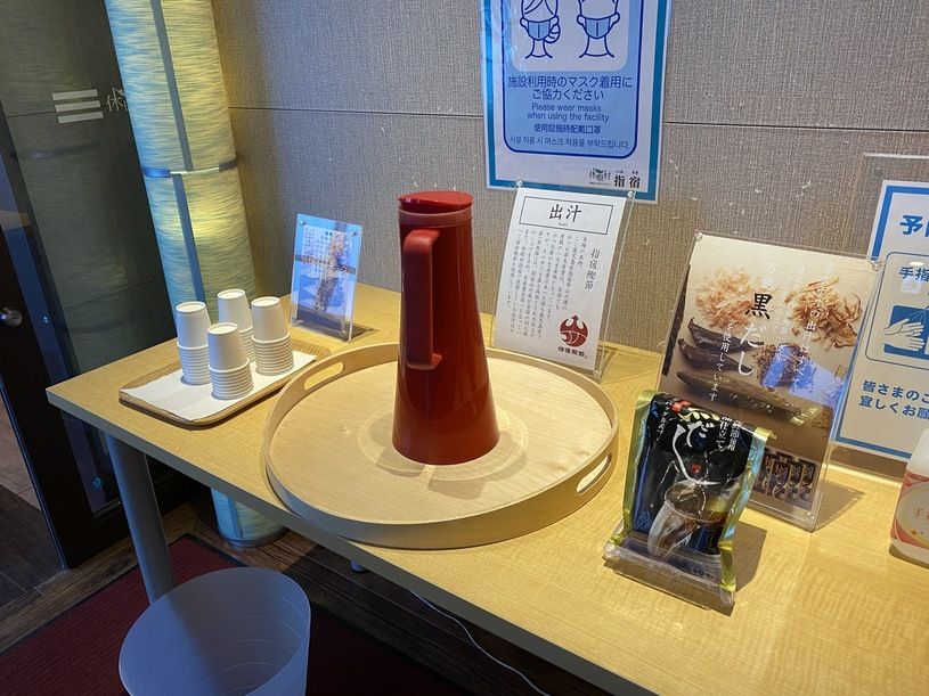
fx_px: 698
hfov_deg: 67.3
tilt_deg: -25.3
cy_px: 348
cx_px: 464
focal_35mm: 26
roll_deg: +3.0
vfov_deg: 53.1
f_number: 1.8
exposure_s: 1/60
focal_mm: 4.25
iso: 80
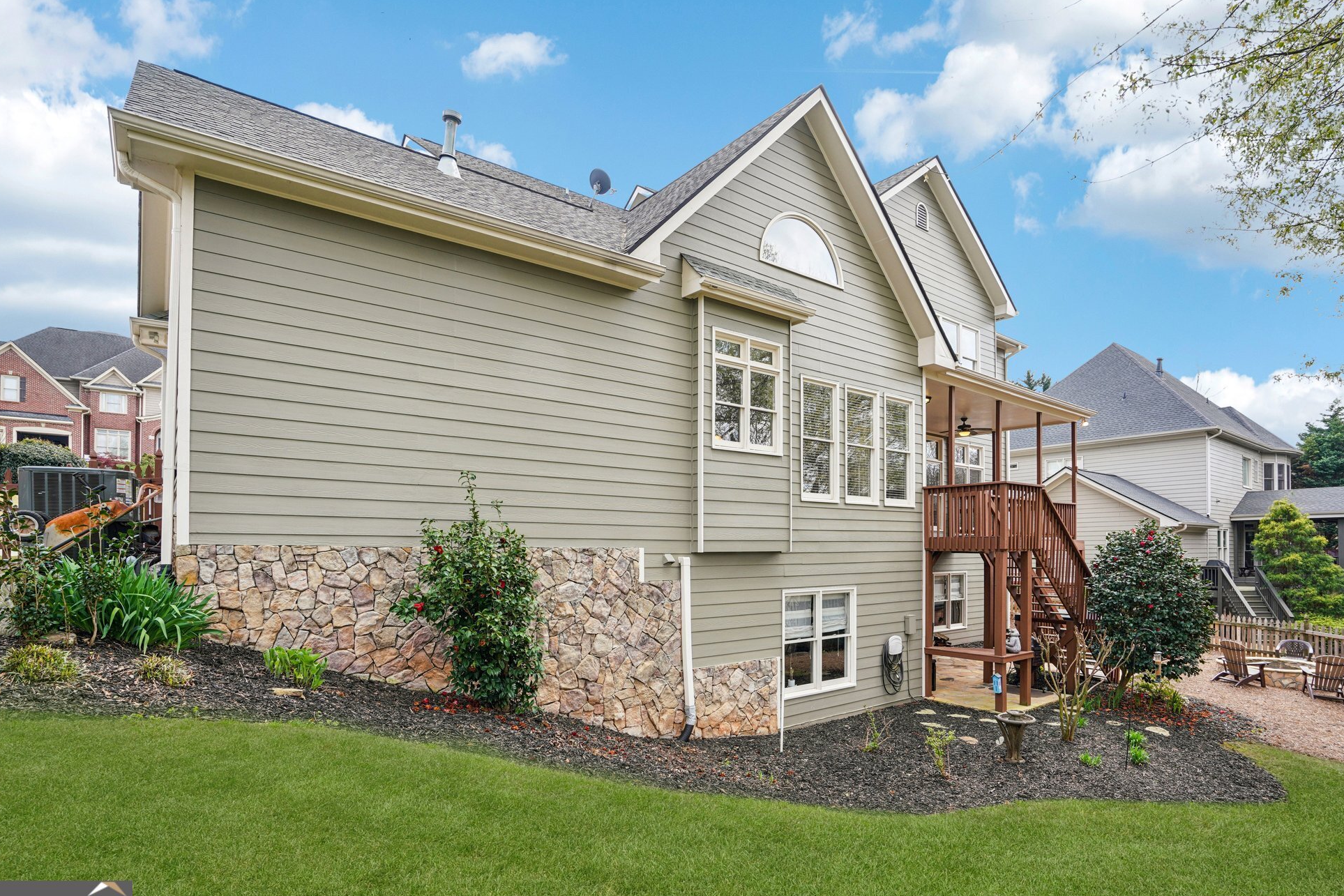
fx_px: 635
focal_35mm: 17
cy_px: 452
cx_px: 704
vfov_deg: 70.4
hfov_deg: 93.2
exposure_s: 1/30
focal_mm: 16
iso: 125
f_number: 10
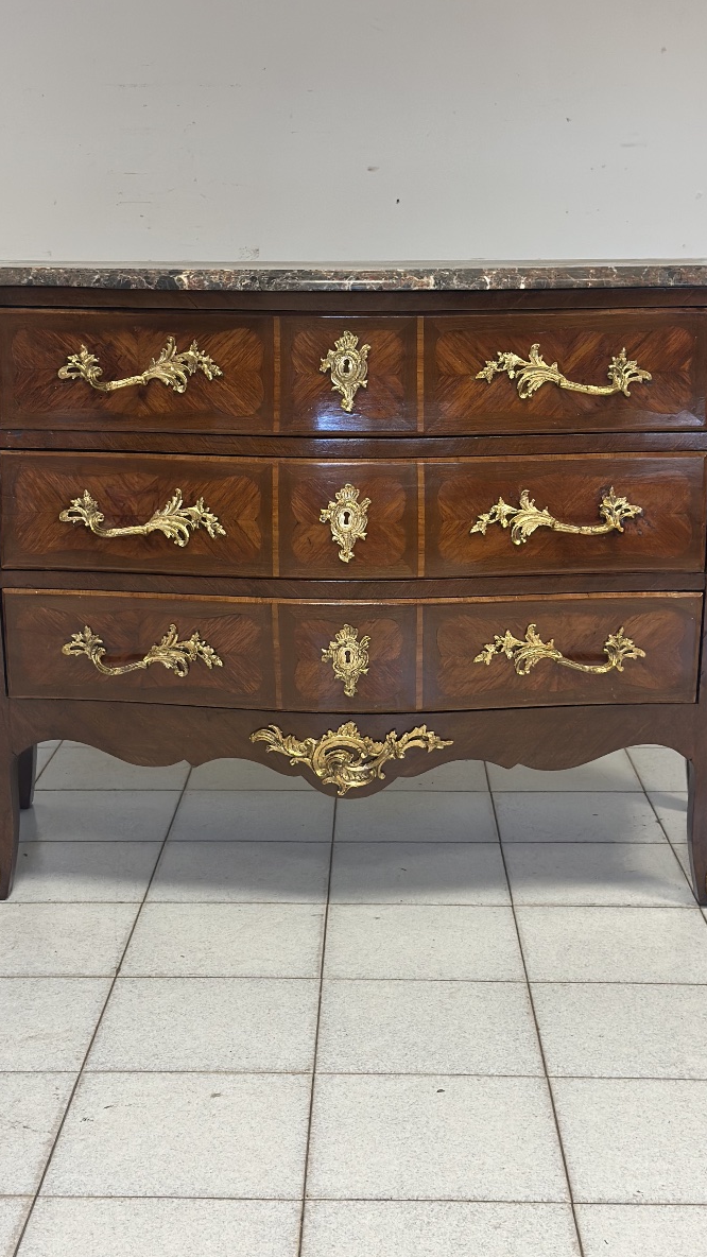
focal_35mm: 53
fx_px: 1766
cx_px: 355
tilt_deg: -12.8
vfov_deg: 39.2
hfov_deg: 22.6
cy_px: 635
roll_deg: +0.5
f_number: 1.78
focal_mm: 6.86
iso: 200
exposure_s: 1/100
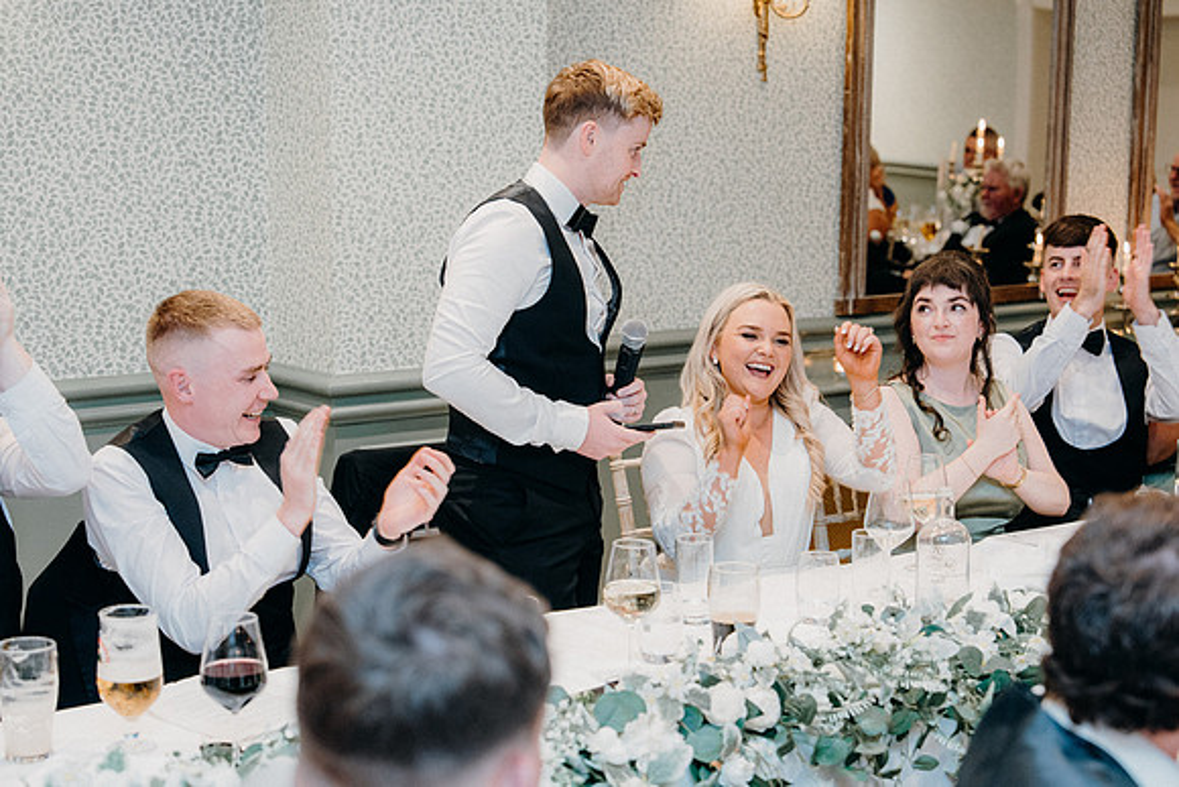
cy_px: 394
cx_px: 590
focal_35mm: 65
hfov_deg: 31.0
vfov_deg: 20.9
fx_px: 2129
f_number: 3.5
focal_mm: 65
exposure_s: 1/160
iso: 2500
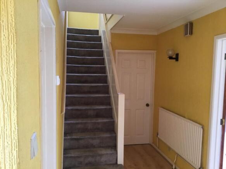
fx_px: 202
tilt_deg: -4.2
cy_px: 84
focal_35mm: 31
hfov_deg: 58.4
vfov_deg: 45.4
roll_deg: -0.4
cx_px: 113
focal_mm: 3.3
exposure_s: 1/33
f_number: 2.4
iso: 160
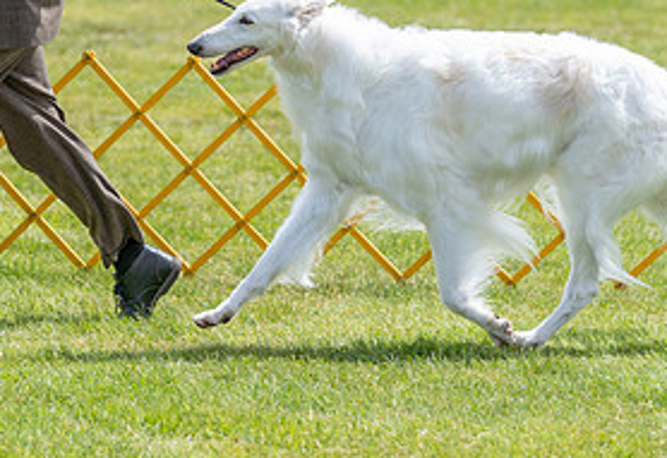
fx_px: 6003
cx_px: 184
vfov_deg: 4.4
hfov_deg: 6.4
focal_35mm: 321
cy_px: 46
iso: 100
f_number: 3.5
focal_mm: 148
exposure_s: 1/1000
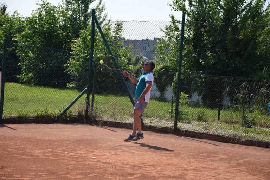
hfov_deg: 17.1
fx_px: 900
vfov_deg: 11.4
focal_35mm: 120
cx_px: 135
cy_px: 90
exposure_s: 1/1600
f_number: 5.6
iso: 400
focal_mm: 80
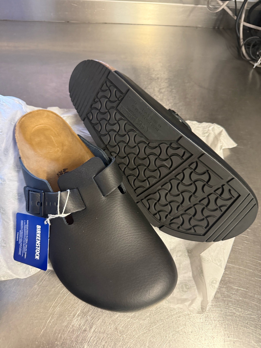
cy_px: 174
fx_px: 241
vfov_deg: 71.6
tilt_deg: -58.5
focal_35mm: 24
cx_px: 130
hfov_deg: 56.8
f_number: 1.78
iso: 500
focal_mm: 6.76
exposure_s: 1/50
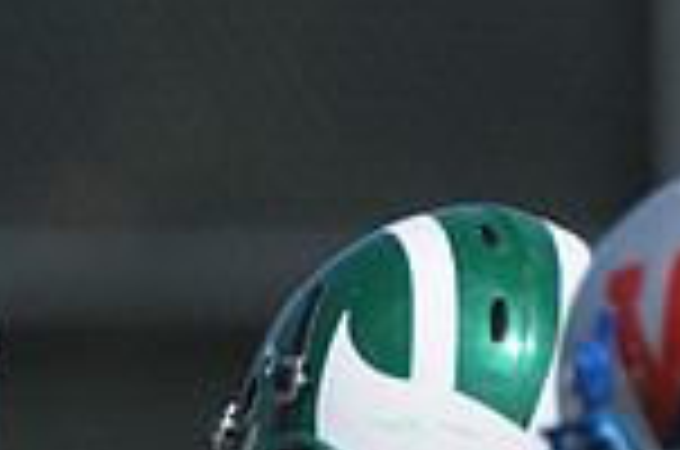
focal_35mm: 2309
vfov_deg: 0.6
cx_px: 131
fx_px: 43522
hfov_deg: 0.9
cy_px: 776
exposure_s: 1/8000
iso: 640
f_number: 4
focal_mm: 400
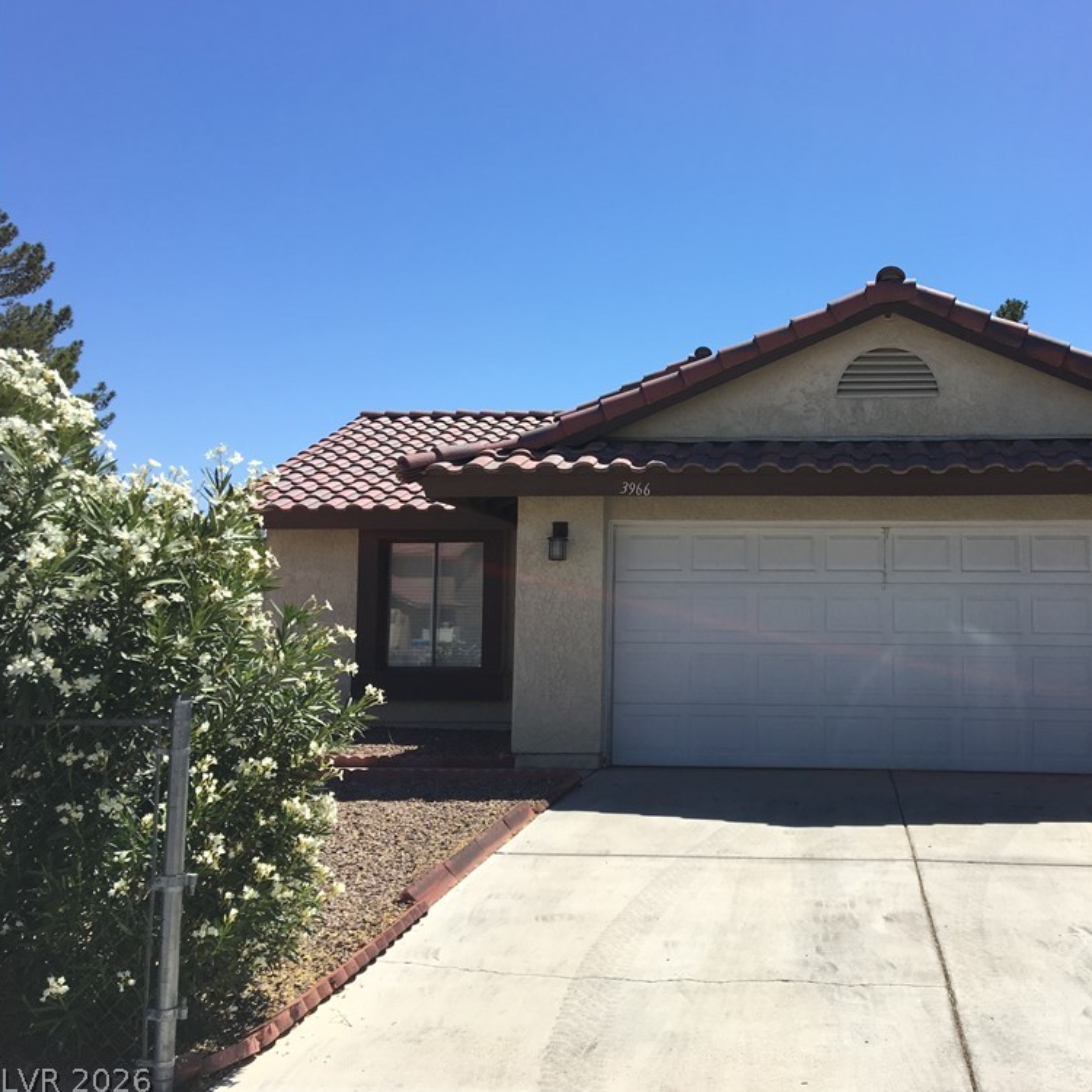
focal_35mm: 35
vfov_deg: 47.2
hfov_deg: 46.4
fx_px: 1249
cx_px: 738
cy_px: 546
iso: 25
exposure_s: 1/1972
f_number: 2.2
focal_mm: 4.15
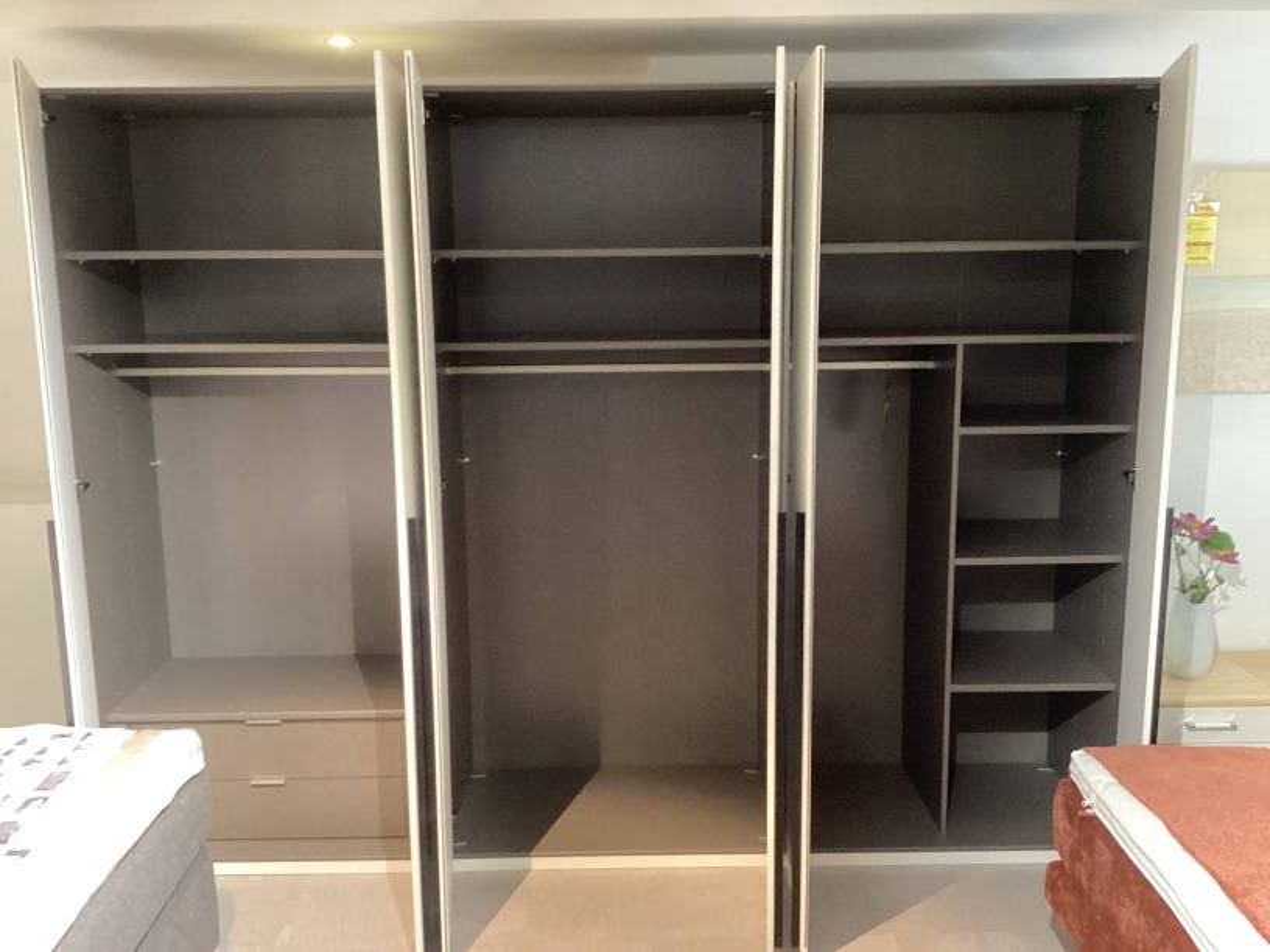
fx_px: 1137
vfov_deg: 45.4
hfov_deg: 58.4
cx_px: 635
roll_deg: +0.8
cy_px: 476
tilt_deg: -8.5
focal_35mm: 31
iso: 400
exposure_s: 1/33
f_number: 2.4
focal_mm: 3.3
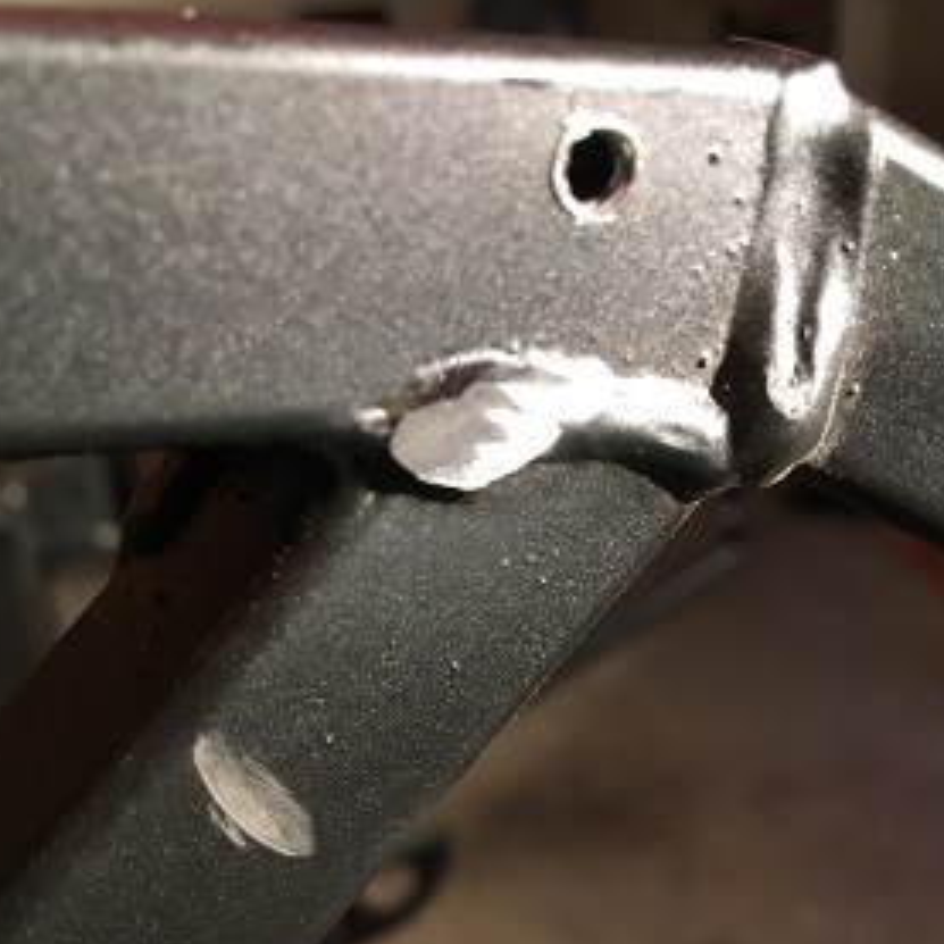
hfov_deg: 44.9
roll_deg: +2.8
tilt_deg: -26.1
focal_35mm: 37
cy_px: 624
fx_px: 1142
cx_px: 457
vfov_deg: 44.3
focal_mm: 4.15
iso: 200
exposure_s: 1/30
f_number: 2.2
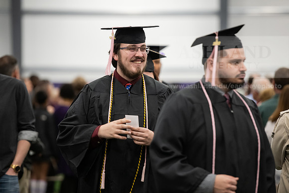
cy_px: 96
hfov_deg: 11.4
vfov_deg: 7.6
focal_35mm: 180
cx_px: 144
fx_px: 1445
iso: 3200
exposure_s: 1/200
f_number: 3.2
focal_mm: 180
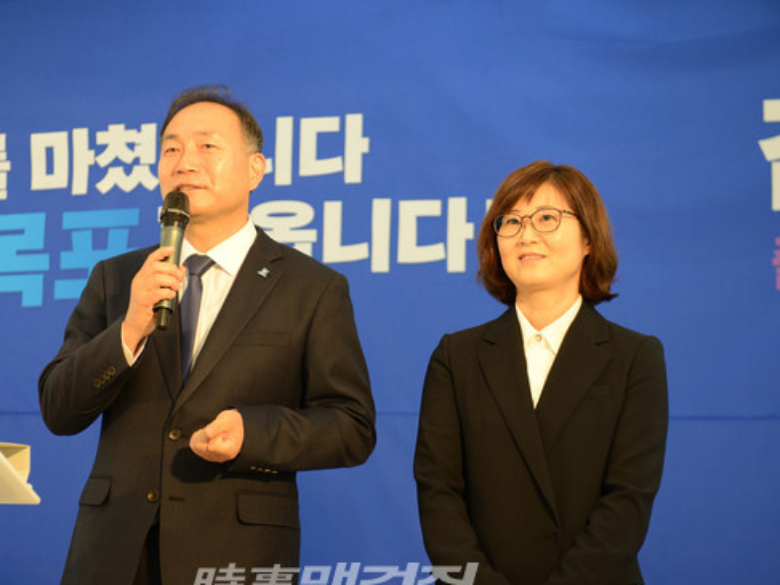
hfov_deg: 23.5
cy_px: 306
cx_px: 311
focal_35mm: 83
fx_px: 1870
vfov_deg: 17.8
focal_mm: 70
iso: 800
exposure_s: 1/80
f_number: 3.5
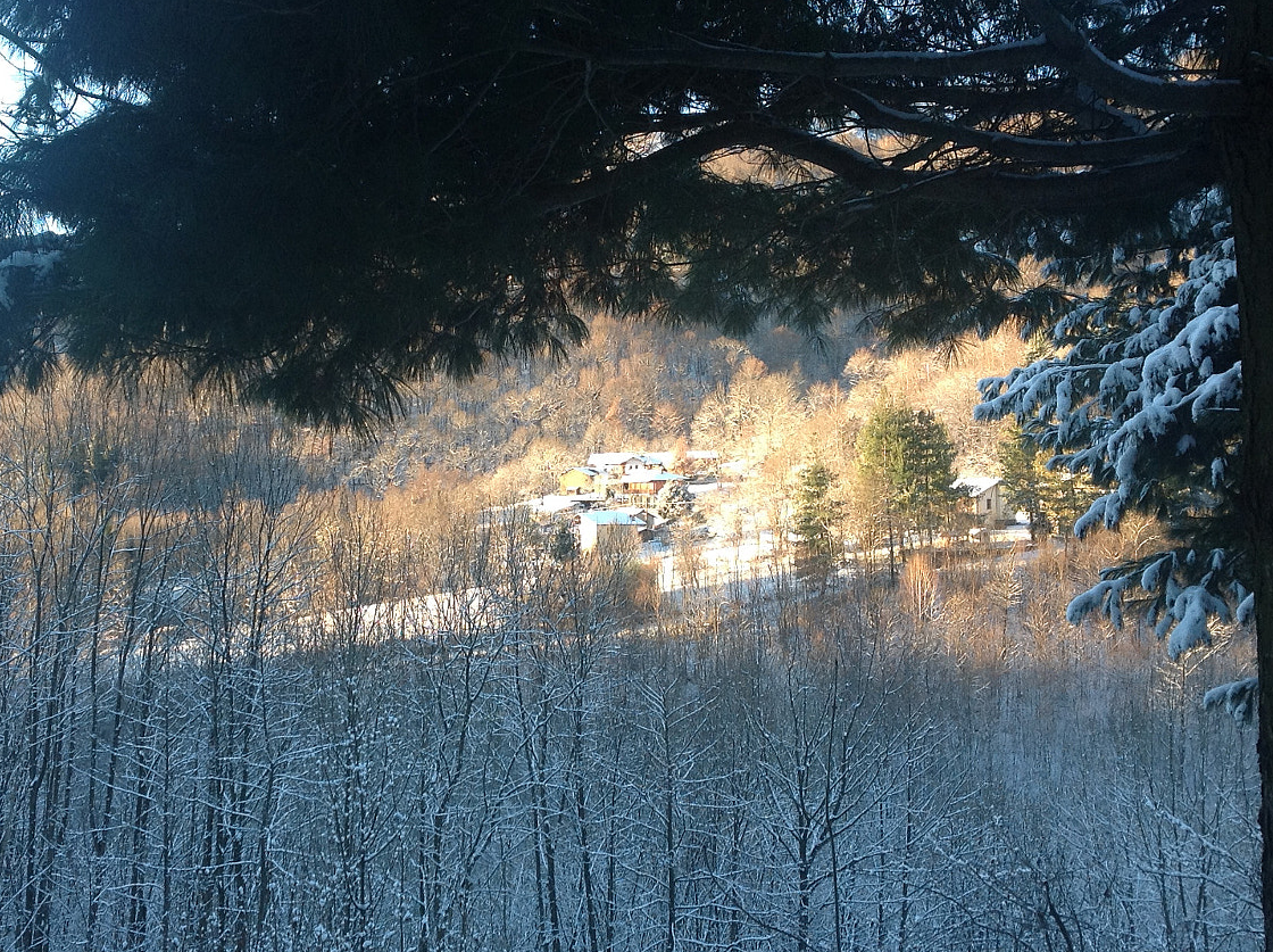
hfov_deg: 38.0
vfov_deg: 29.0
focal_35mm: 50
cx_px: 489
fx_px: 1836
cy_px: 457
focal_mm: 4.28
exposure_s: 1/120
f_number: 2.4
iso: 50
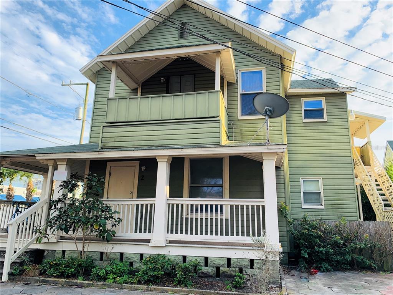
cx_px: 196
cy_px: 148
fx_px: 295
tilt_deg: +13.5
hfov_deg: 67.3
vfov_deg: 53.1
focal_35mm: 26
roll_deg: -1.7
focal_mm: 4.25
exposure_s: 1/474
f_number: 1.8
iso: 25
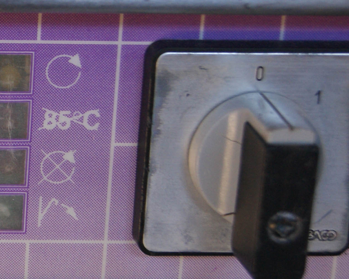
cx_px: -149
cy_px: 109
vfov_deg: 10.2
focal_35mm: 151
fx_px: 1564
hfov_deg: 12.2
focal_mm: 35
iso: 400
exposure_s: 1/15
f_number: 4.5
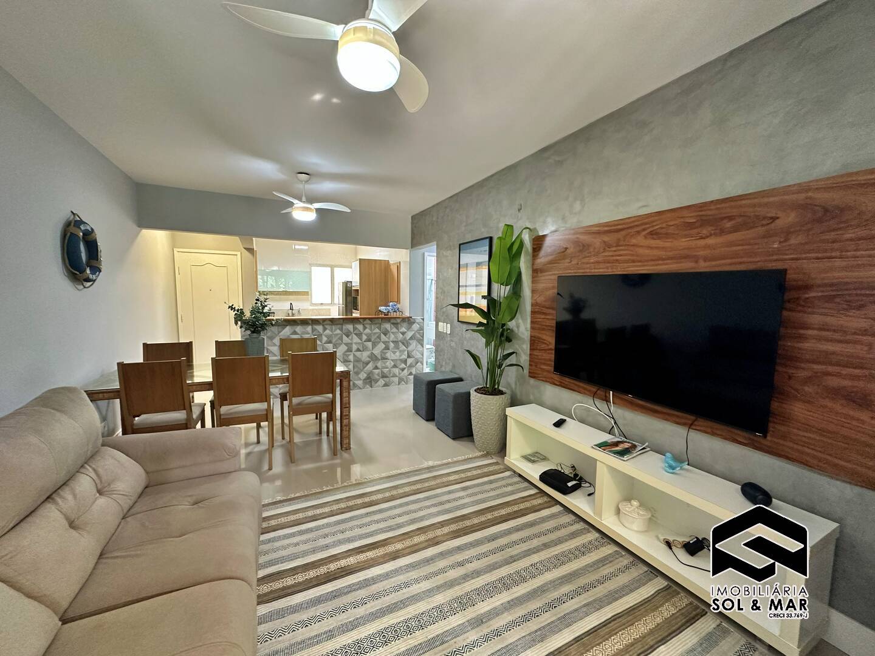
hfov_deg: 102.1
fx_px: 354
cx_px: 438
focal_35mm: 14
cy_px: 328
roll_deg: -0.9
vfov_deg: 85.7
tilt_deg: -5.6
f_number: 2.2
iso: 320
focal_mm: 2.22
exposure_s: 1/60
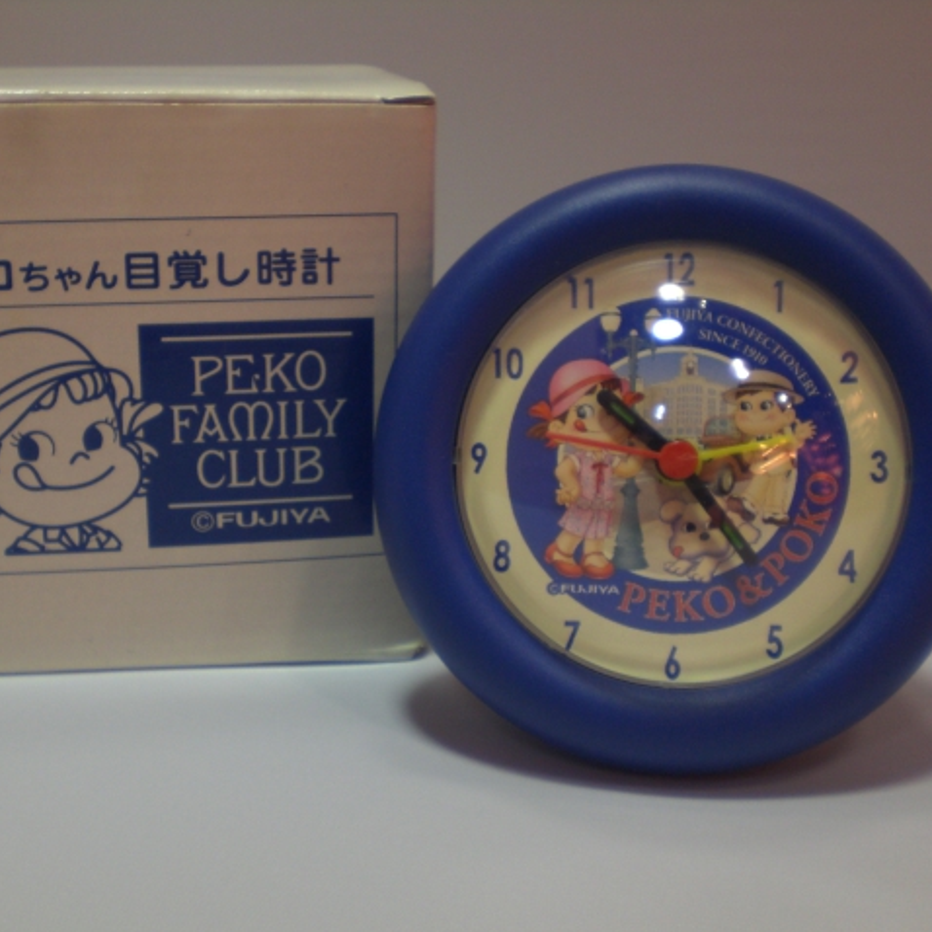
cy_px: 466
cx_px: 386
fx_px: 1371
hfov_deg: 37.4
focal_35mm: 45
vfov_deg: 37.6
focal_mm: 6.3
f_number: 3.1
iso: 100
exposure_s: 1/80
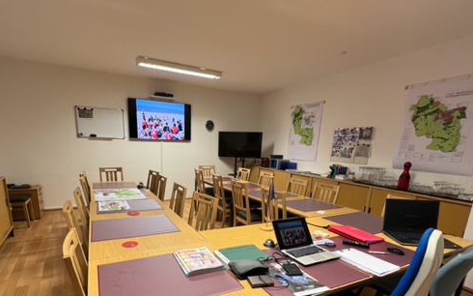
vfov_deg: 62.8
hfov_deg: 90.8
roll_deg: -2.1
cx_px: 212
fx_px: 232
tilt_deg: -13.7
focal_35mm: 18
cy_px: 205
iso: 125
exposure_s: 1/50
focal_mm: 1.57
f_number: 1.8
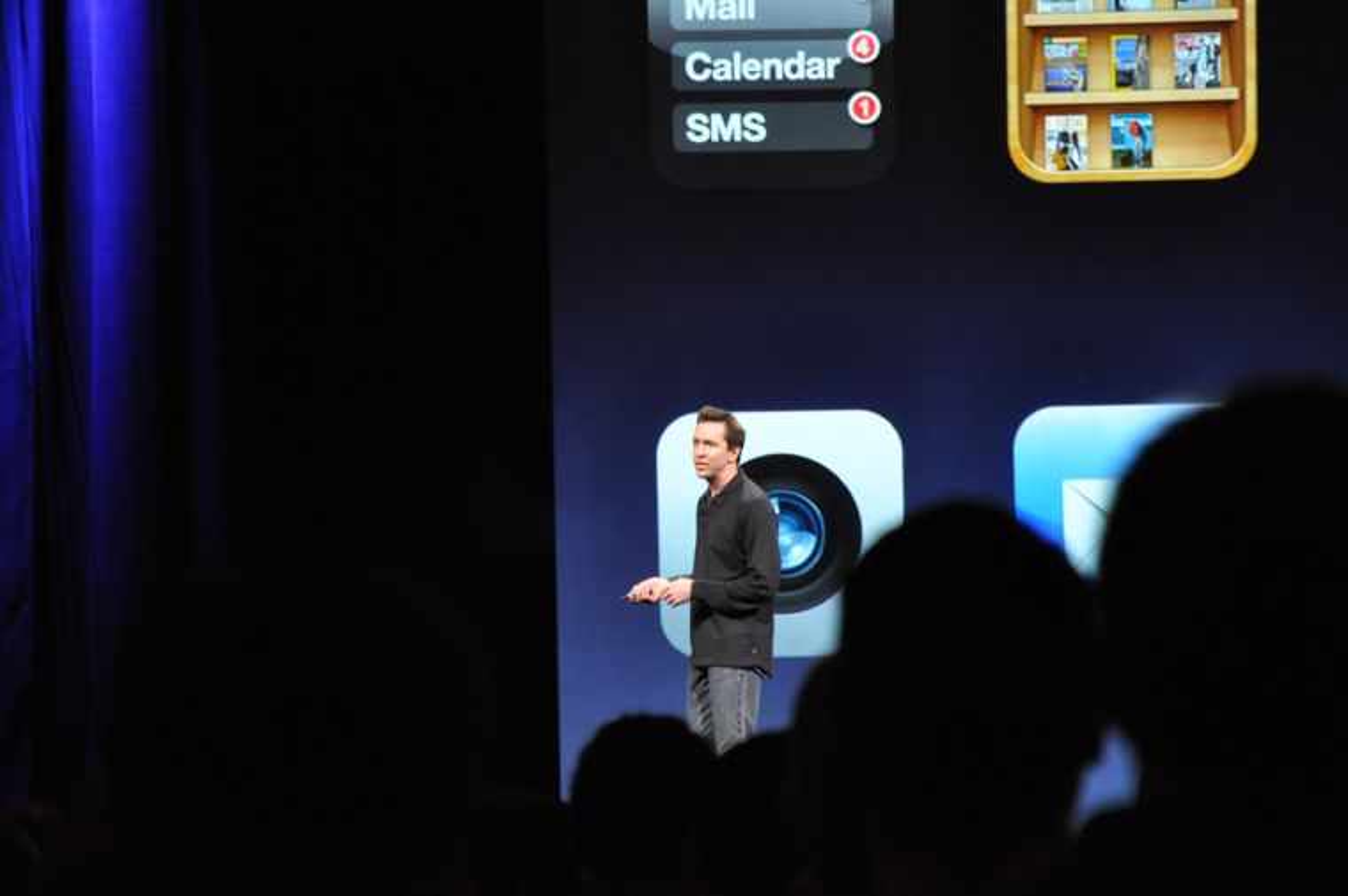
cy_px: 448
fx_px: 5891
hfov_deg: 13.1
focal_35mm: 158
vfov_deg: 8.7
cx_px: 674
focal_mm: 105
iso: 1600
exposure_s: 1/30
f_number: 5.6
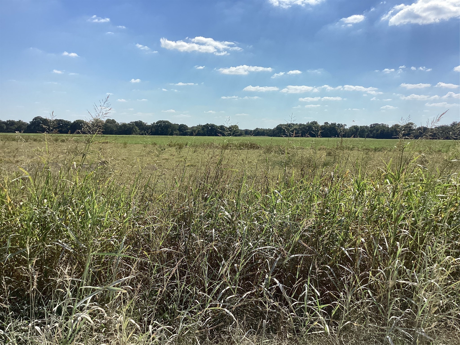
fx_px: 412
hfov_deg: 58.4
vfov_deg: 45.4
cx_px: 230
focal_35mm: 31
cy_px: 172
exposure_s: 1/2398
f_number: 2.4
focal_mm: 3.3
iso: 25
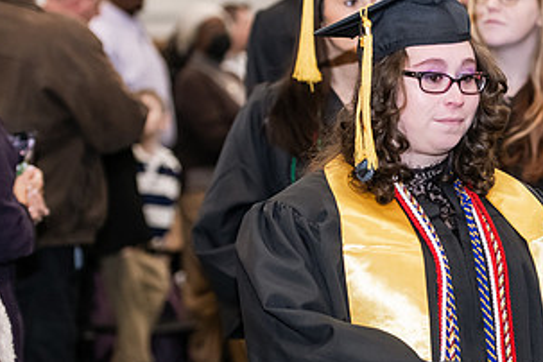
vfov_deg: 8.0
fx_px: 2594
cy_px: 203
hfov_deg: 11.9
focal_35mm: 172
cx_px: 466
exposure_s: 1/200
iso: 2000
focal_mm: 90
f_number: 3.2
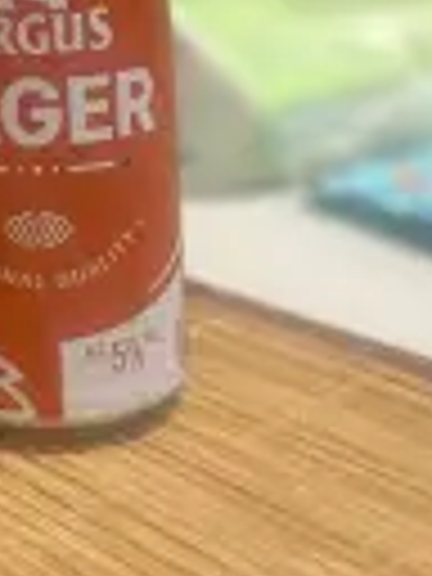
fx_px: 1348
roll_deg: +2.2
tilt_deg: -2.4
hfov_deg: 17.3
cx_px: -94
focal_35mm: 81
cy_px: -130
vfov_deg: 22.1
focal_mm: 4.25
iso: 250
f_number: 1.8
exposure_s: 1/60
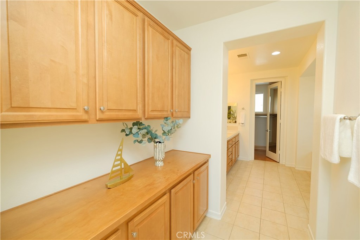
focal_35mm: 15
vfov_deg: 77.3
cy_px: 120
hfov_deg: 100.4
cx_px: 180
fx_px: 150
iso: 400
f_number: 4
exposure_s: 1/60
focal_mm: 10
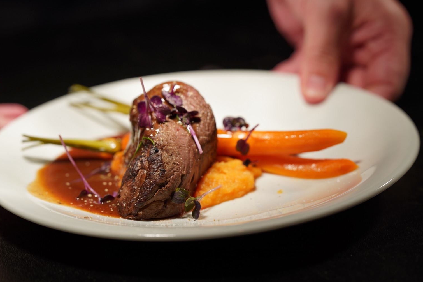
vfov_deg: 9.6
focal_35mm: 143
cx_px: 213
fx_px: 1680
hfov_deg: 14.4
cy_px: 134
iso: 160
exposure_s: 1/160
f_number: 4
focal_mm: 135
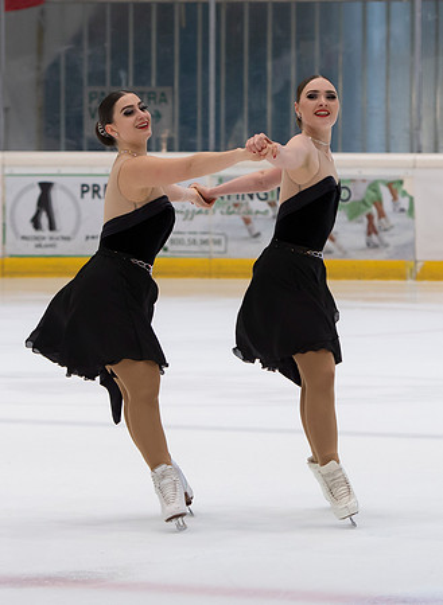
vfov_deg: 6.8
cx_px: 310
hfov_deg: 5.0
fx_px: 5098
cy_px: 228
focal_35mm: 294
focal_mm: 100
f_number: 3.5
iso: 800
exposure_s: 1/250
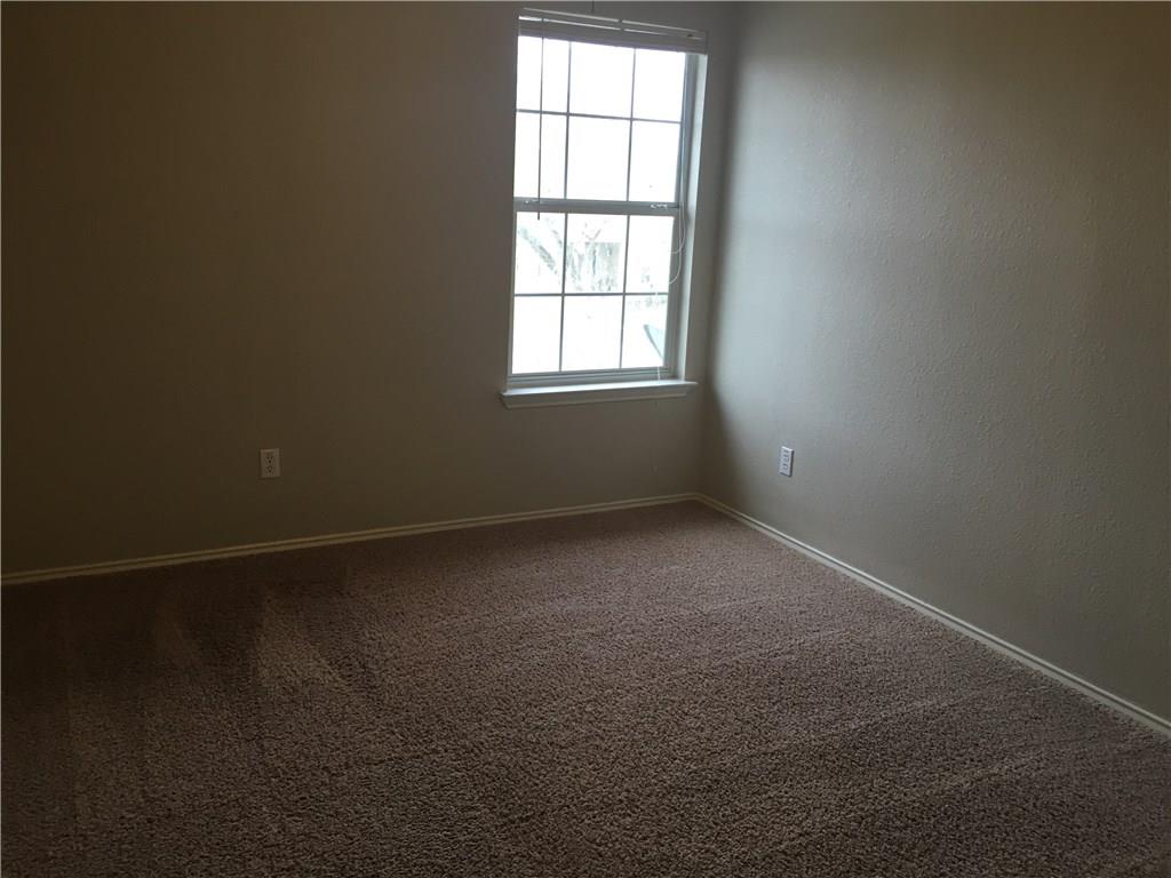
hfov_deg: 61.7
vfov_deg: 48.2
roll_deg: -3.1
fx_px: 981
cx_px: 586
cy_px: 439
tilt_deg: -13.9
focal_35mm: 29
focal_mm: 4.15
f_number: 2.2
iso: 64
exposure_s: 1/30
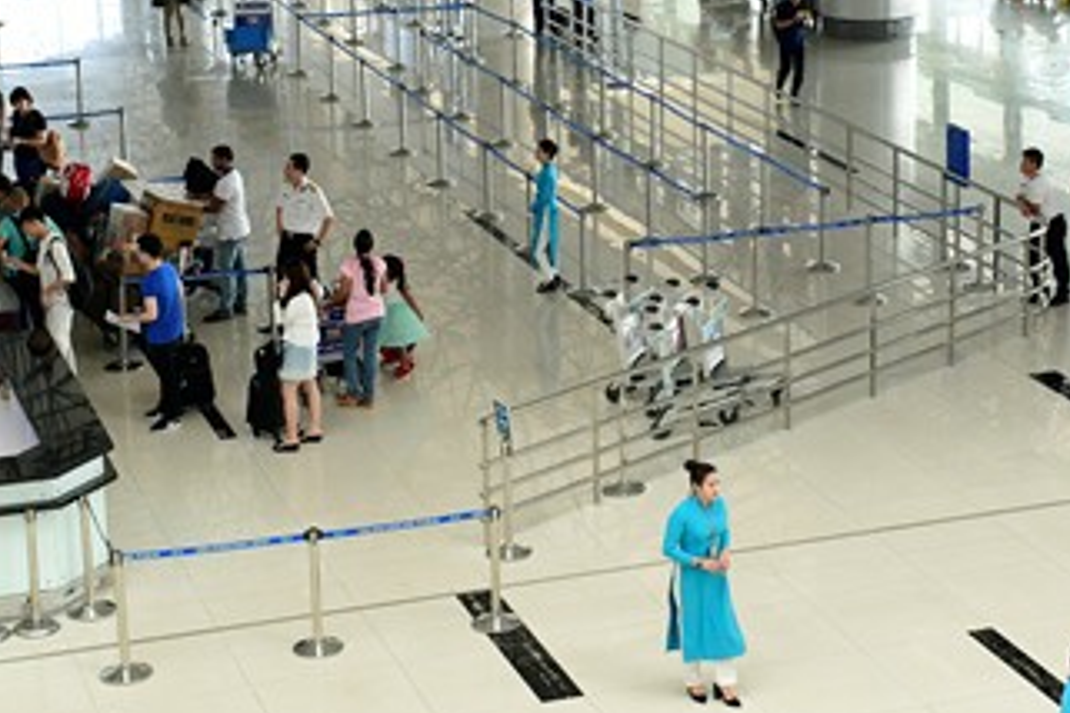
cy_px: 187
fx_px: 2675
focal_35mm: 90
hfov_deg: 22.4
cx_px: 780
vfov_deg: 15.1
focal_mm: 35
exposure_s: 1/60
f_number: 6.3
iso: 800
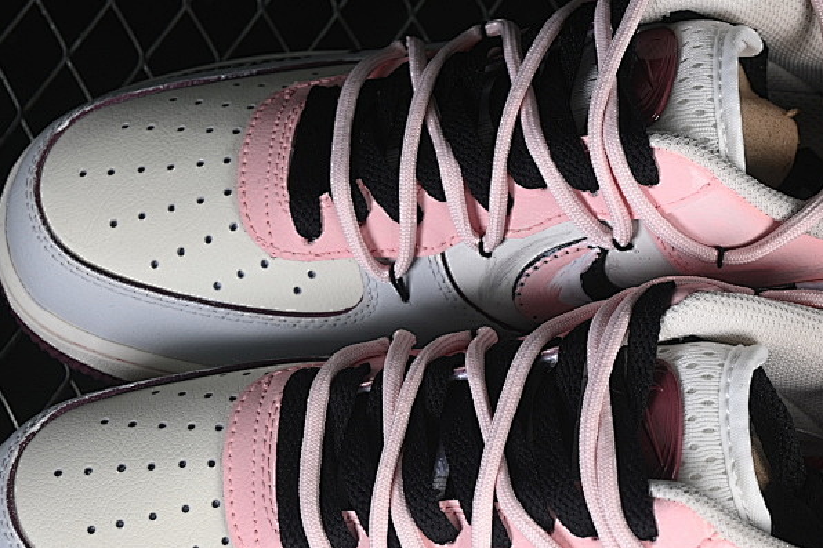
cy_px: 386
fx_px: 3108
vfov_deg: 10.1
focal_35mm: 136
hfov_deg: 15.1
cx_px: 547
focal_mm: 50
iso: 160
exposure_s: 1/80
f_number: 7.1
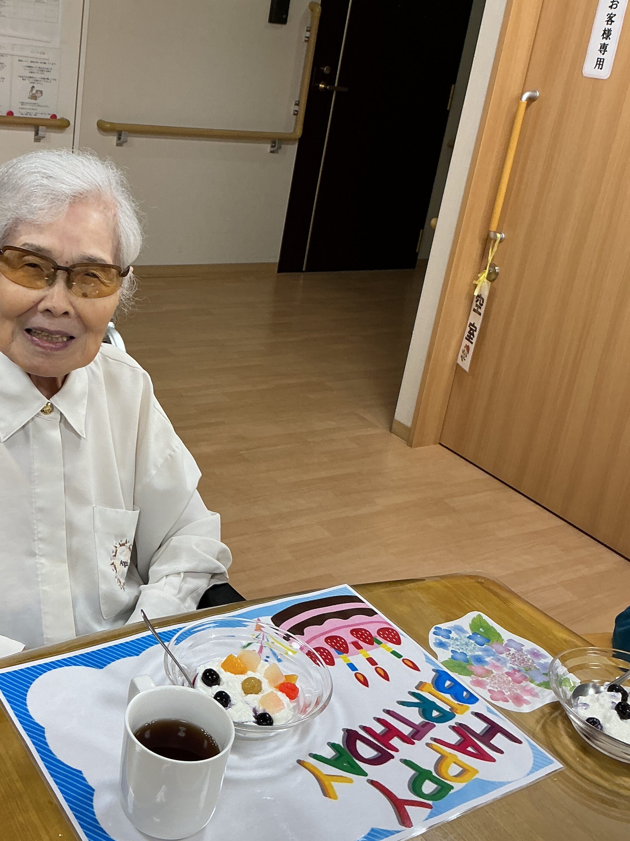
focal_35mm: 41
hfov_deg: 34.7
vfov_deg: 45.7
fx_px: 995
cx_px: 193
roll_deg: -6.4
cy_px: 364
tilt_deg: -20.3
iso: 50
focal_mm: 3
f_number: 1.8
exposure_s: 1/60
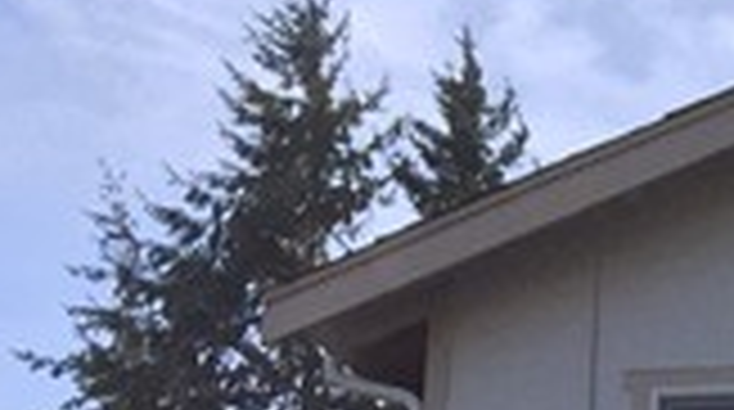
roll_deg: -0.2
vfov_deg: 5.5
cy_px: 1446
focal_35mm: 199
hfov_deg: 9.0
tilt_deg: +9.9
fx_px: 3866
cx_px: 2148
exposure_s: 1/1721
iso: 32
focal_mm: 4.15
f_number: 2.2
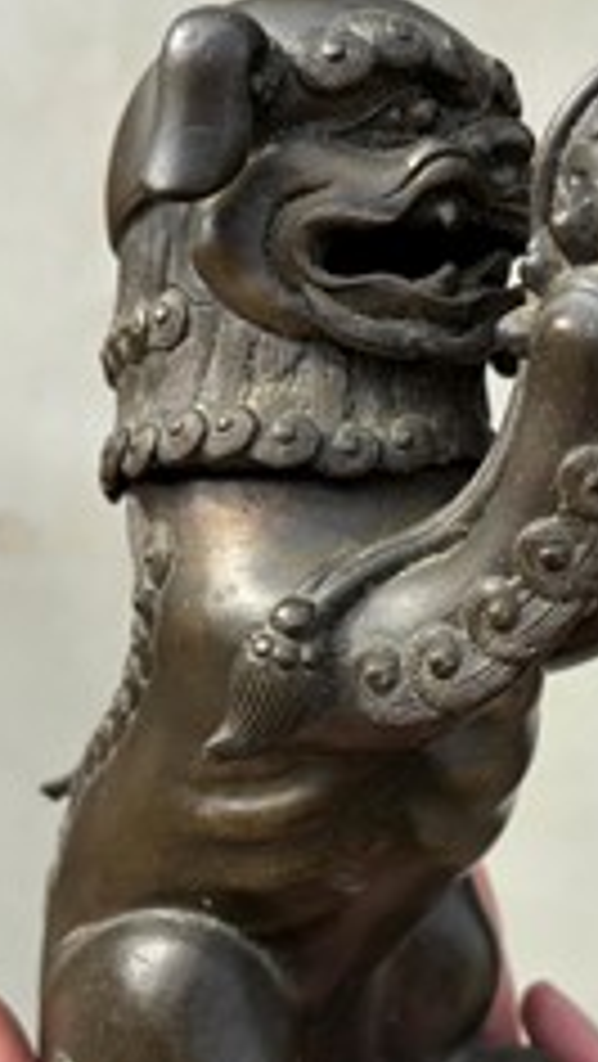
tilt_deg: -17.0
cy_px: 590
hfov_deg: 24.7
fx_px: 1351
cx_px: 432
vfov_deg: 42.8
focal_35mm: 48
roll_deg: -3.1
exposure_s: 1/1484
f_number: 1.6
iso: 50
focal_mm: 5.96
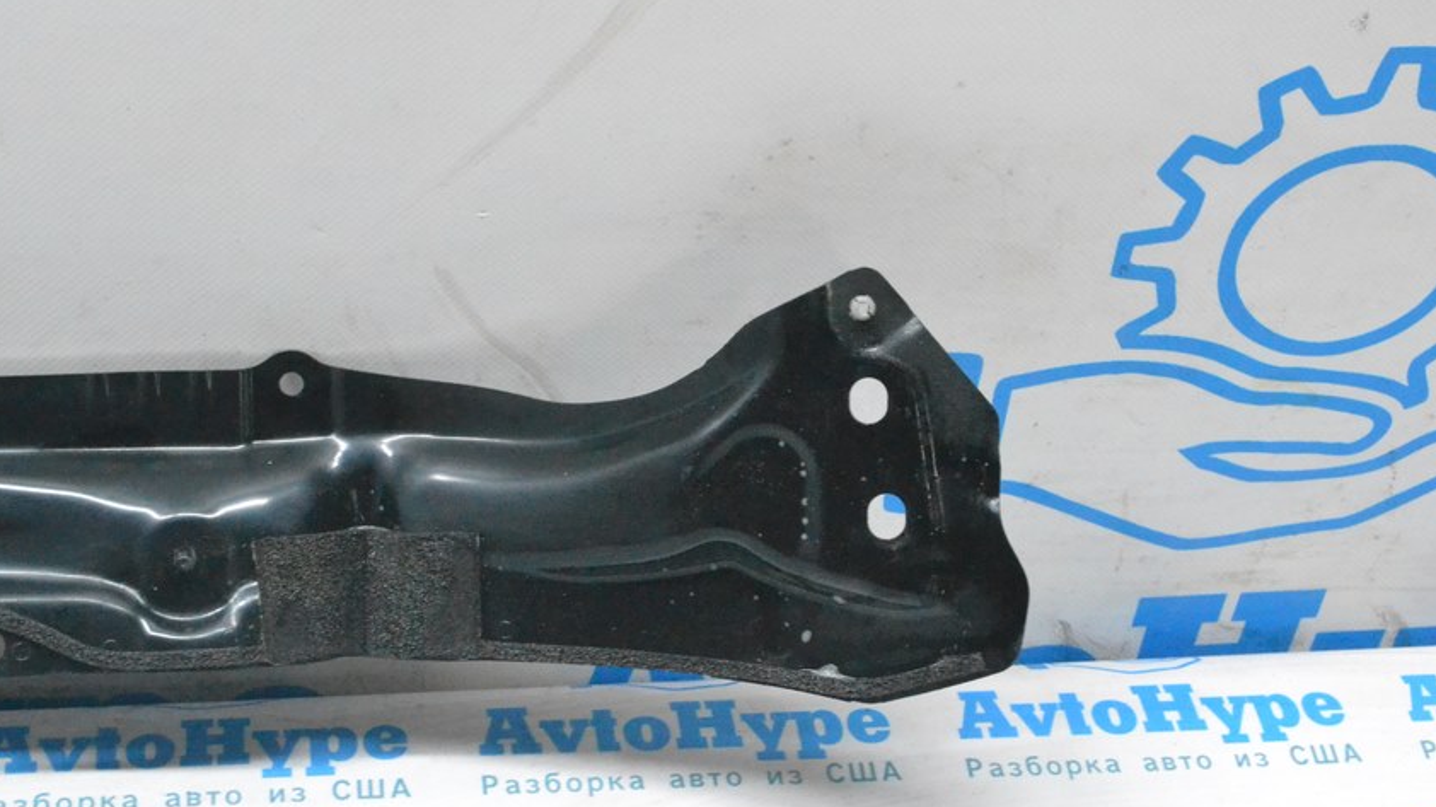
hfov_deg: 32.4
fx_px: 2474
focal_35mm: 65
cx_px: 672
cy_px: 451
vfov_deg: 18.5
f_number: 9
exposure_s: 1/160
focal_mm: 34
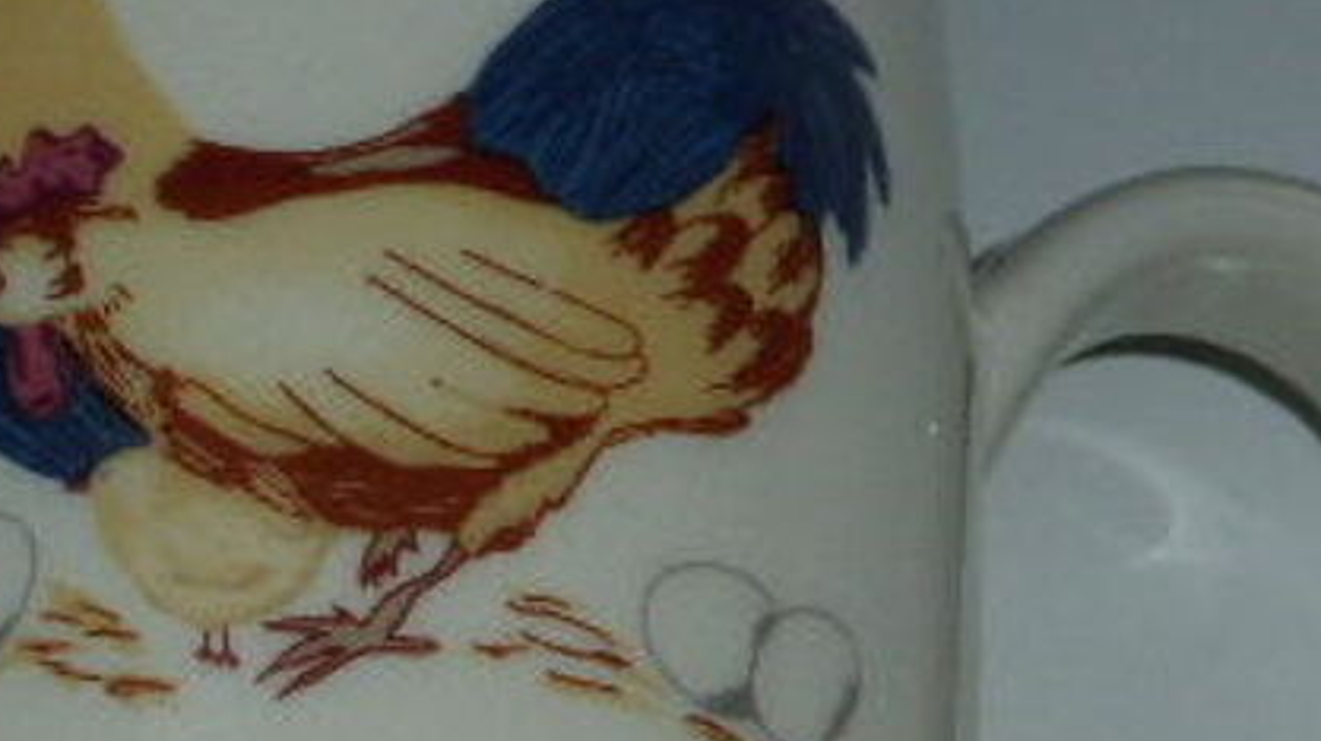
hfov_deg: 14.3
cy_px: 646
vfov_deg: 8.1
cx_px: 219
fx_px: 5216
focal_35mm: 149
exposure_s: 1/60
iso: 200
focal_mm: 9.7
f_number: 4.6
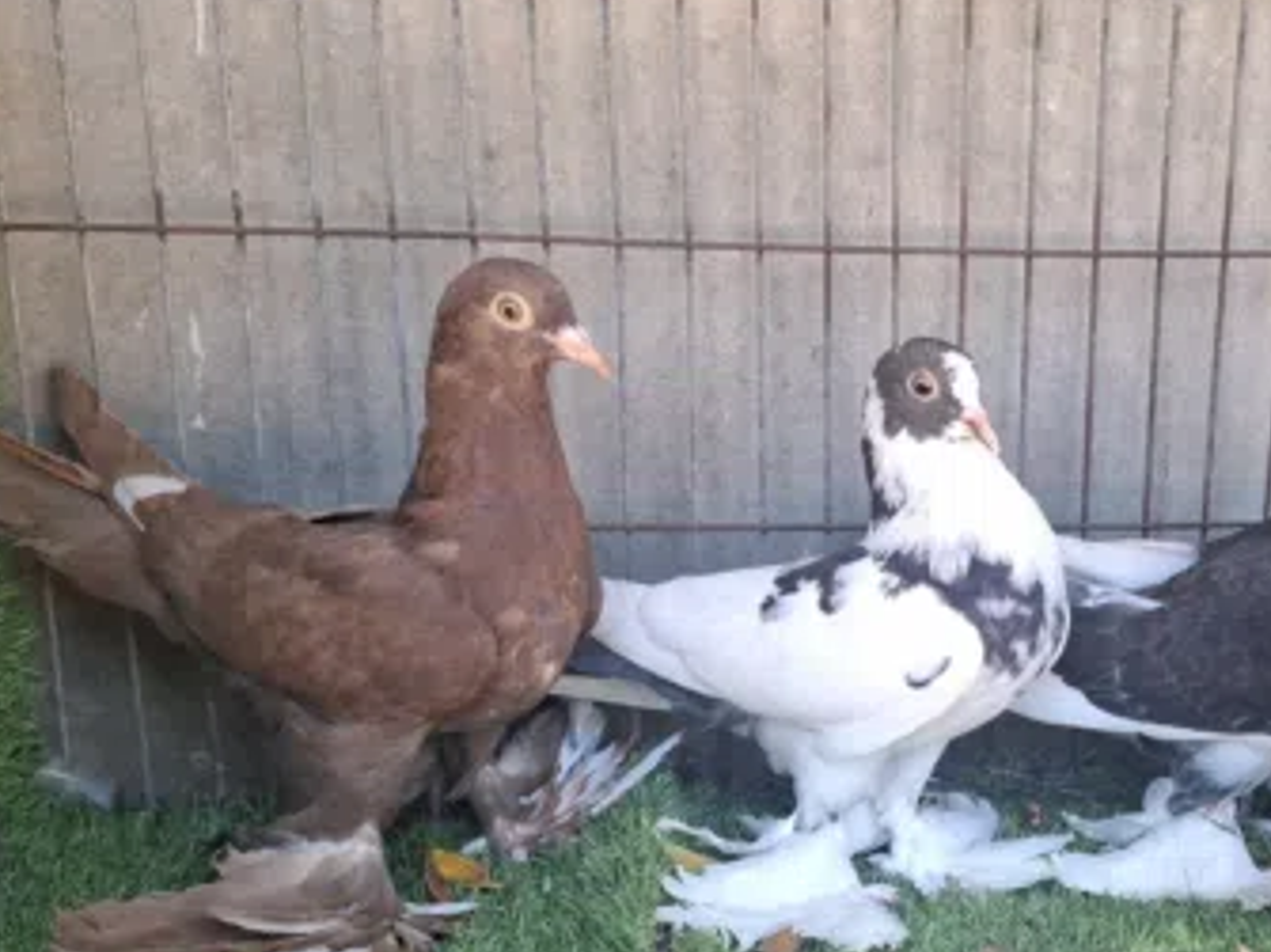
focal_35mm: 44
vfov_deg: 32.0
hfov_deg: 41.9
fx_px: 1615
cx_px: 930
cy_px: 762
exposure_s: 1/100
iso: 64
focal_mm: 5.54
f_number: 1.8
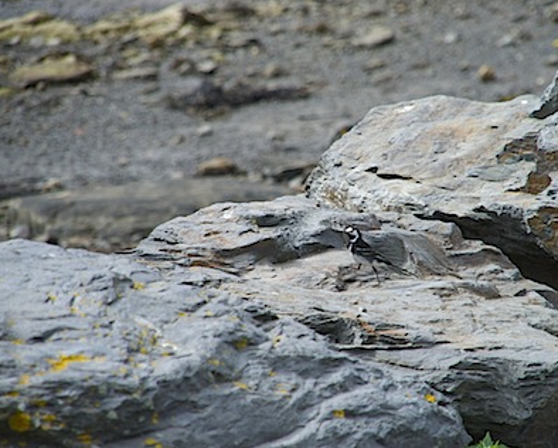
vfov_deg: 4.5
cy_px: 224
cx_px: 337
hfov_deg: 5.6
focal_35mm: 342
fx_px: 5654
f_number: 8
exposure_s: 1/750
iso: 200
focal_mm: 200
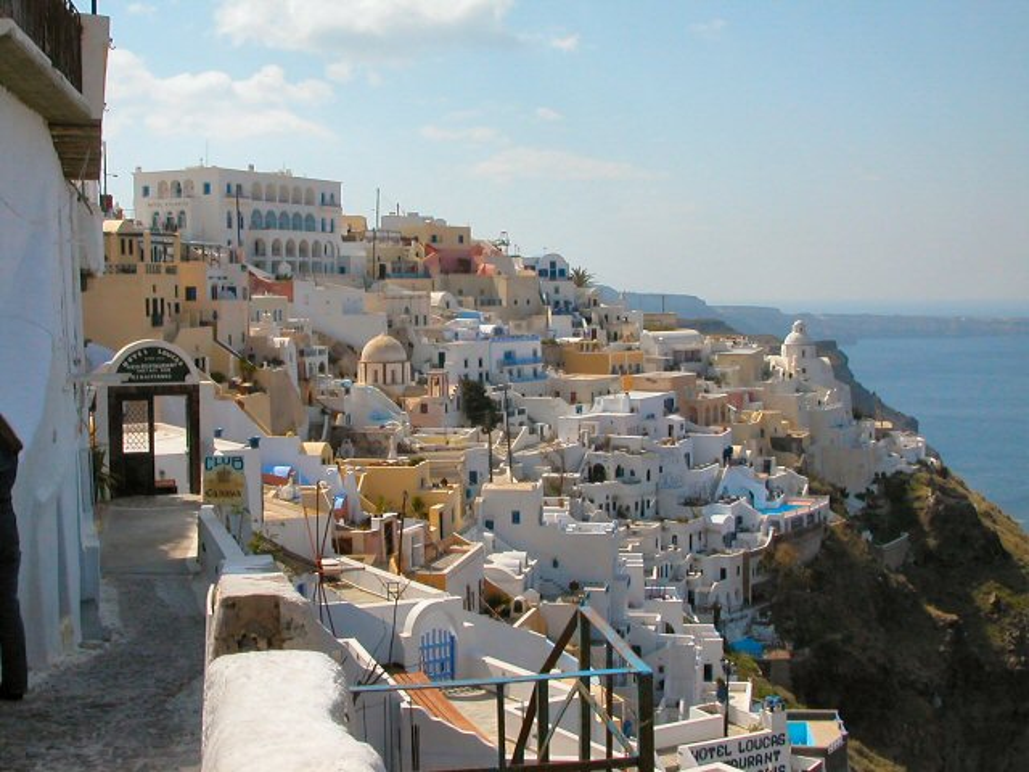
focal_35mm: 49
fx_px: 1457
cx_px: 514
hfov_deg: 38.9
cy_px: 386
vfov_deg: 29.7
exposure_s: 1/763
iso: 100
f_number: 5.2
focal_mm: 7.5
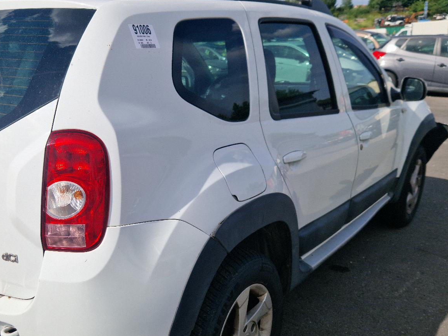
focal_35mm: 36
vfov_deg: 39.3
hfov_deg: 50.8
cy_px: 217
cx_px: 166
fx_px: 466
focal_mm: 5.4
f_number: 1.8
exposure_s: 1/3333
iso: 50
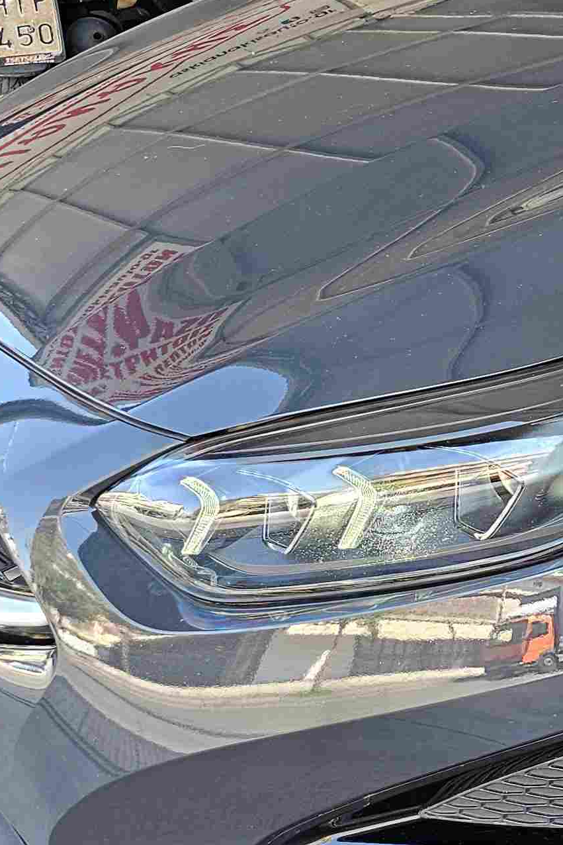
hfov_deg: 15.4
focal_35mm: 75
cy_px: 271
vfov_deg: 26.8
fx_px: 1759
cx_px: 1051
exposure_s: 1/51.3
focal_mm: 6.3
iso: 32
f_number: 1.7
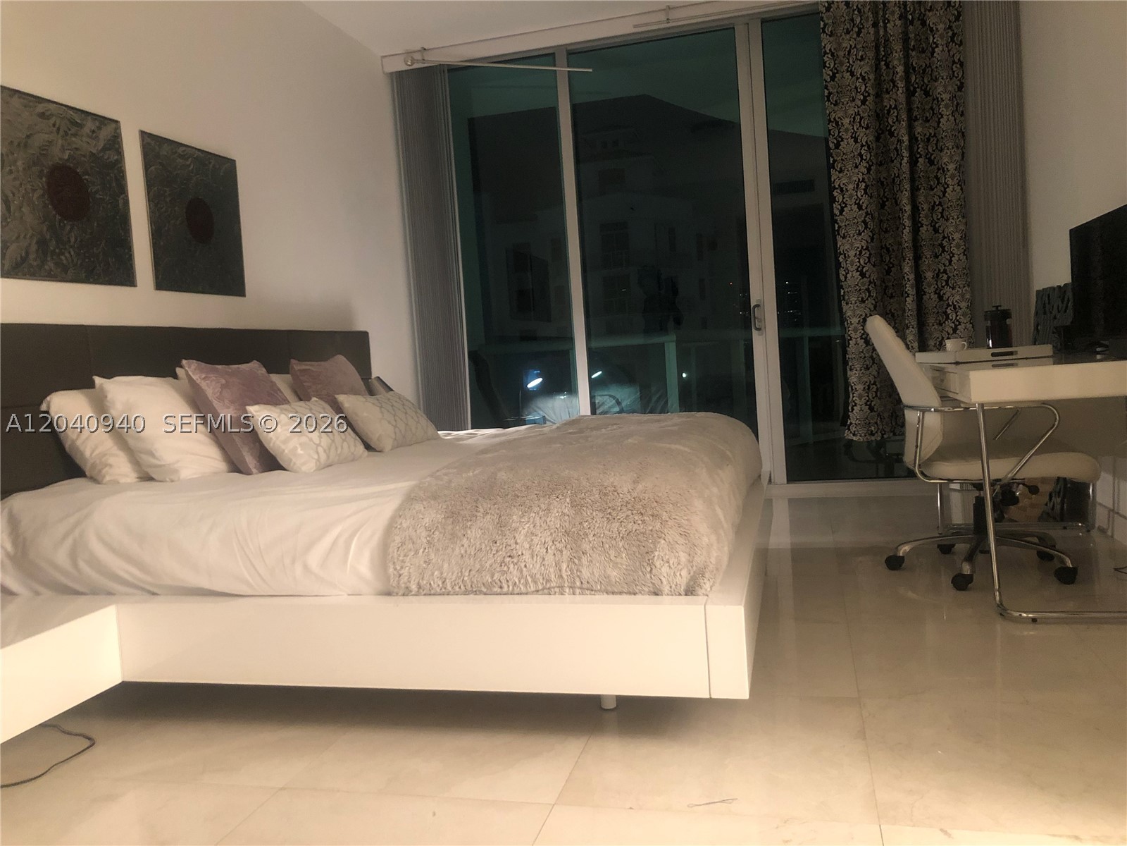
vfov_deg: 49.7
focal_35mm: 28
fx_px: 912
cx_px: 564
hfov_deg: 63.4
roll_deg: +4.0
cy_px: 423
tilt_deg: -4.1
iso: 100
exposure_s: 1/5
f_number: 1.8
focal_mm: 3.99
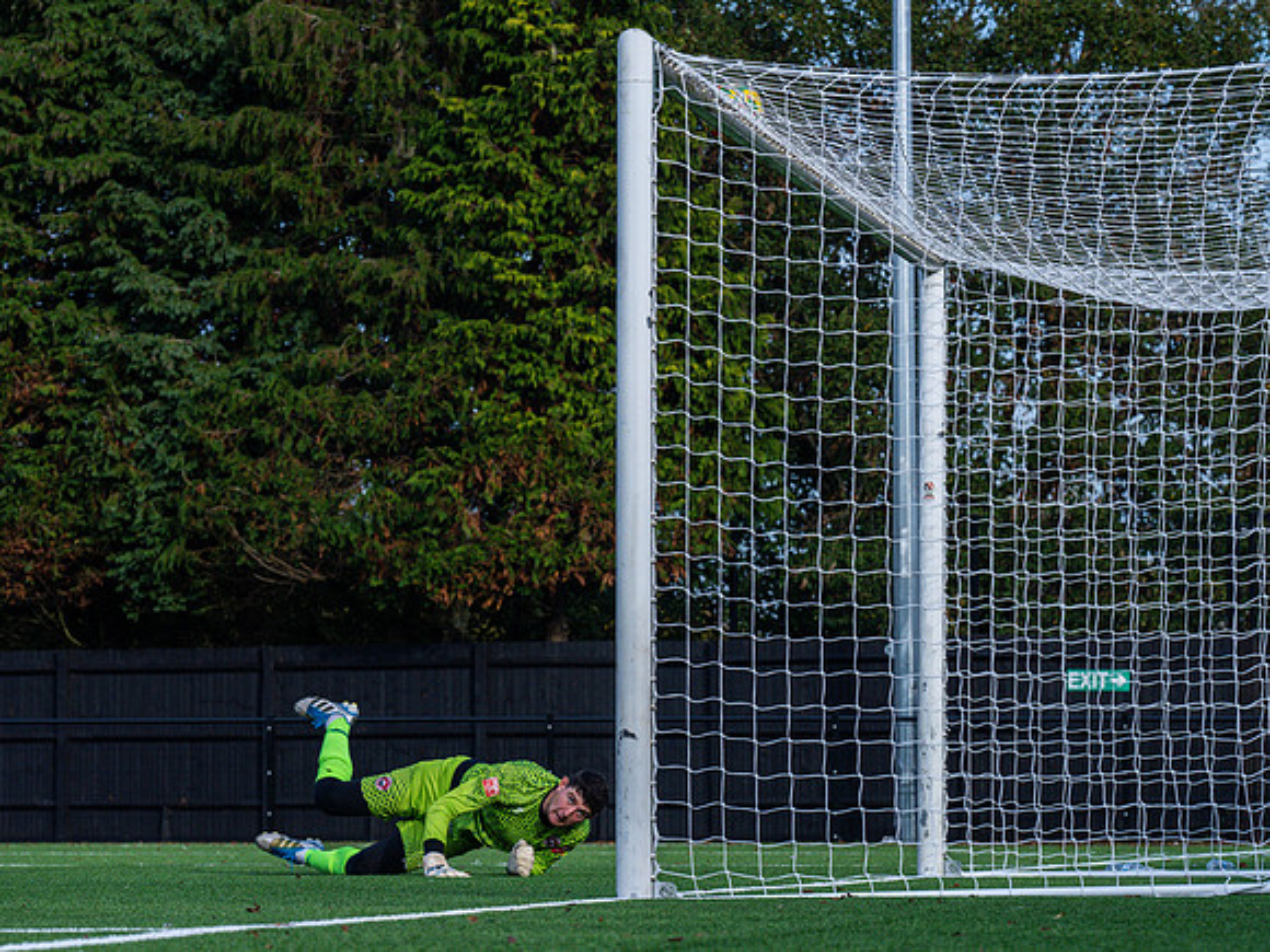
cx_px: 508
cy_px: 506
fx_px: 6659
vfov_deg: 8.2
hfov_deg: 10.9
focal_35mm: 182
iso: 800
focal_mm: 135
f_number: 8
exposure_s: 1/2000
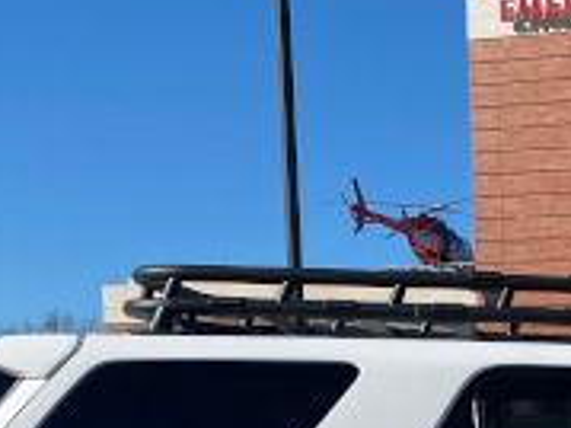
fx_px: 1434
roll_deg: -1.8
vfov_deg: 15.7
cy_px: 626
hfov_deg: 20.2
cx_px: 782
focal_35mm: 87
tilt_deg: -7.0
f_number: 1.8
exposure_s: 1/3311
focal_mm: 4.25
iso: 32
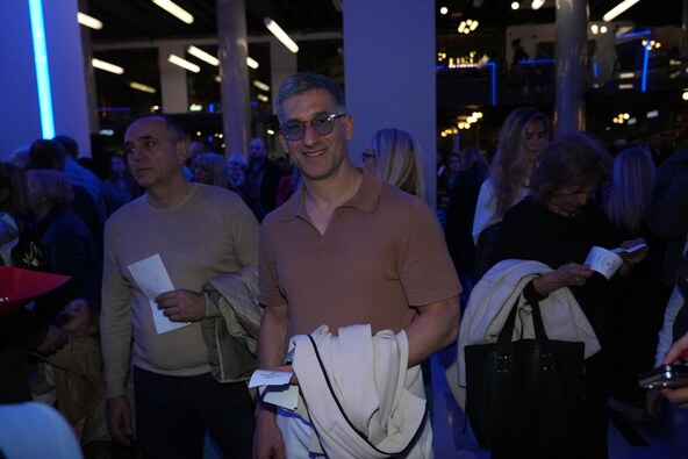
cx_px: 344
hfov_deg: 65.5
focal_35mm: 28
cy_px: 230
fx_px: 535
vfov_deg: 46.4
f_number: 4
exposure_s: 1/250
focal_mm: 28
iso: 2000
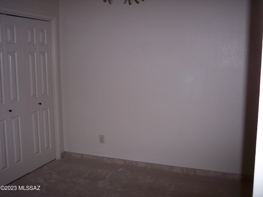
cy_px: 98
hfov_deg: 47.9
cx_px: 132
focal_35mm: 39
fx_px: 296
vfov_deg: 36.8
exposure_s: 1/60
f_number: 2.8
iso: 140
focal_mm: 8
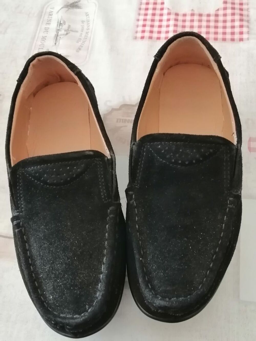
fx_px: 394
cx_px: 128
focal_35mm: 40
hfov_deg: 36.0
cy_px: 170
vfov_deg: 46.8
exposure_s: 1/25
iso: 500
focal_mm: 3.96
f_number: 1.8
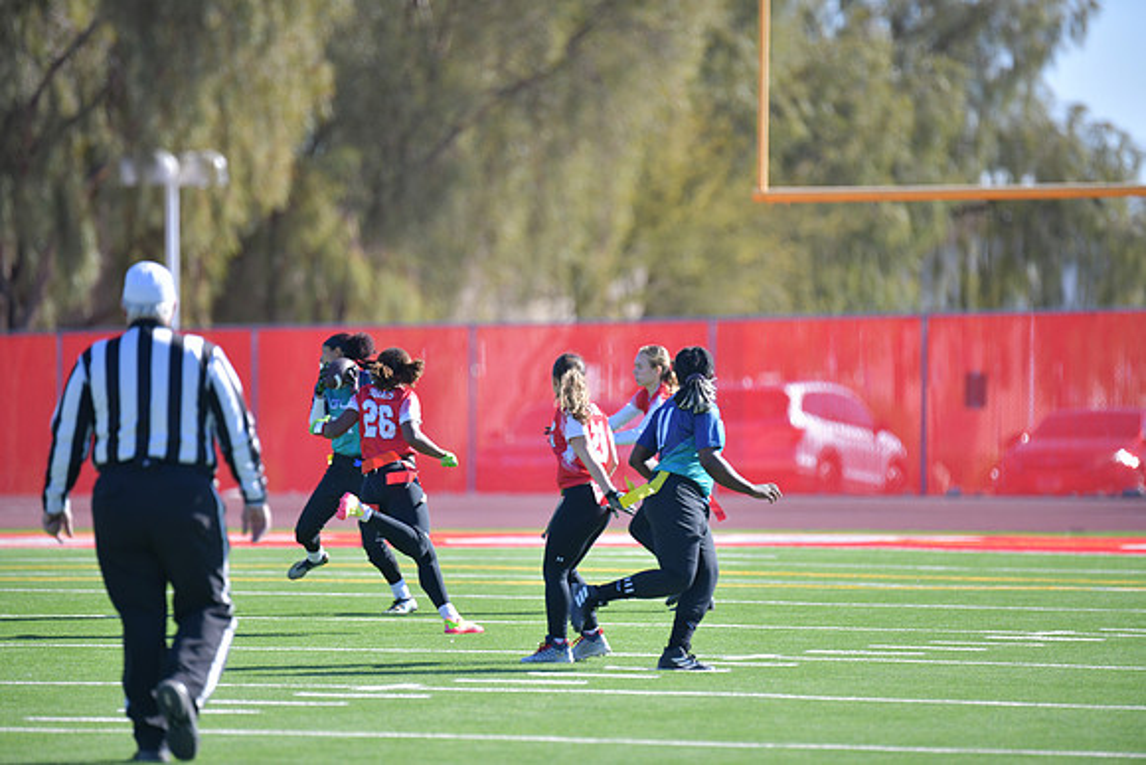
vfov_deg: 4.6
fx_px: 9552
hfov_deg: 6.9
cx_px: 573
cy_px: 382
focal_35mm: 300
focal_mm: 300
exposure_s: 1/4000
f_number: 2.8
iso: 400
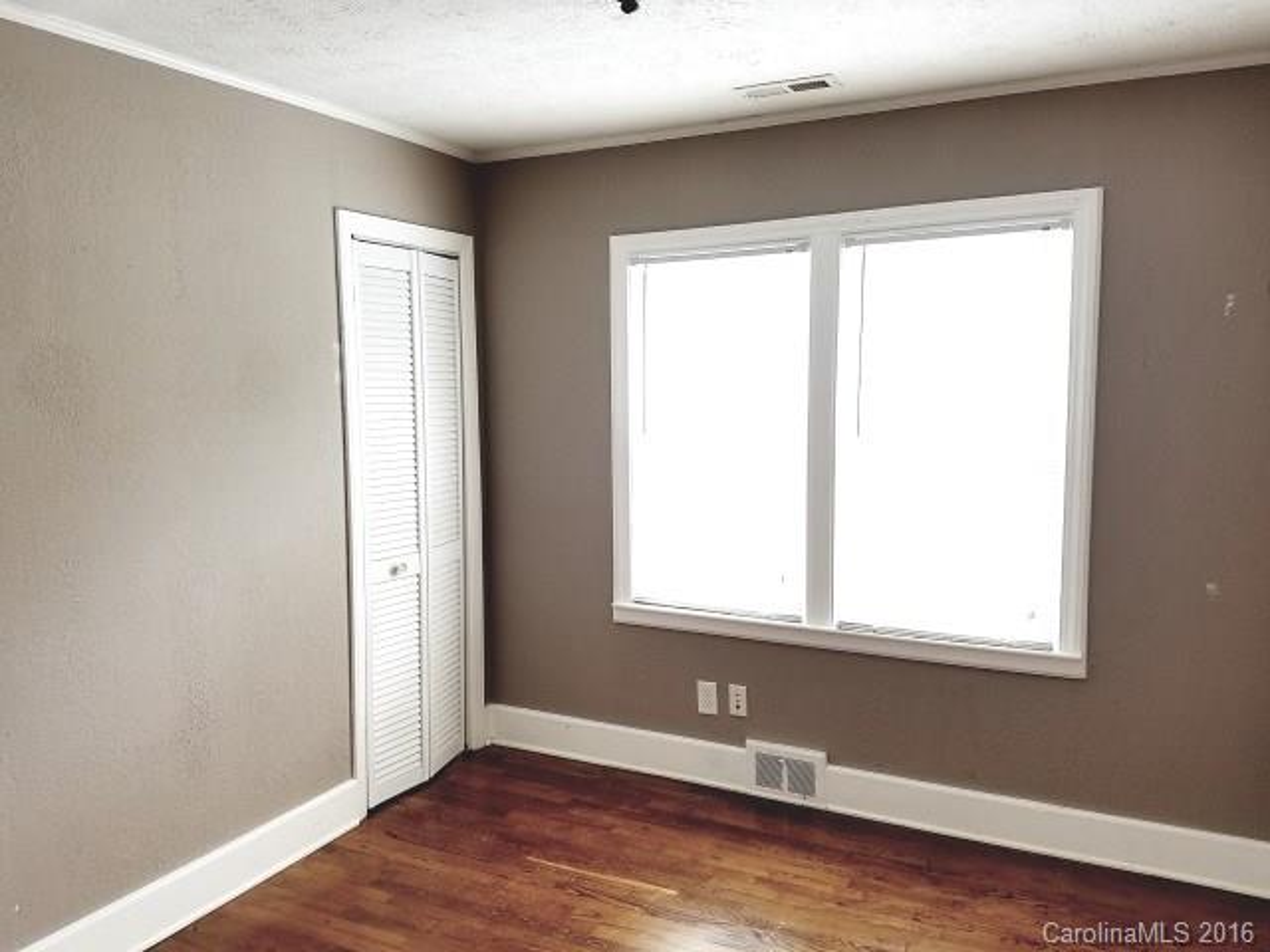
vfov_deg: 53.1
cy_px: 476
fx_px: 954
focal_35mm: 26
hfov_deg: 67.3
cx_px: 635
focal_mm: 4.2
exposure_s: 1/60
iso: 64
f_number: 1.7
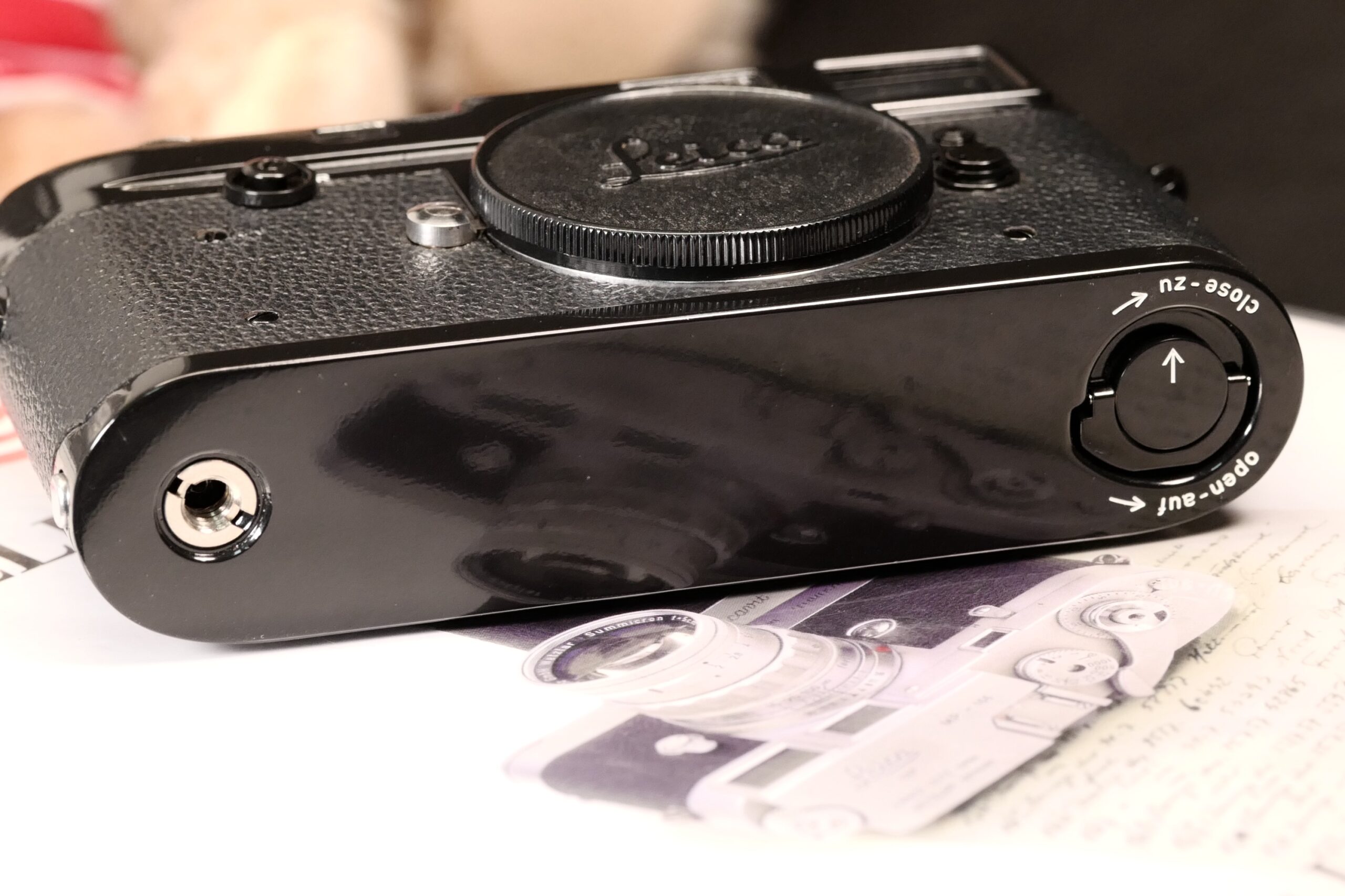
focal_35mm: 152
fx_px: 5679
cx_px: 672
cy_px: 448
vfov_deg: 9.0
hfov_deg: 13.5
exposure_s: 1/100
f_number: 8
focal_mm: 100
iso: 2500
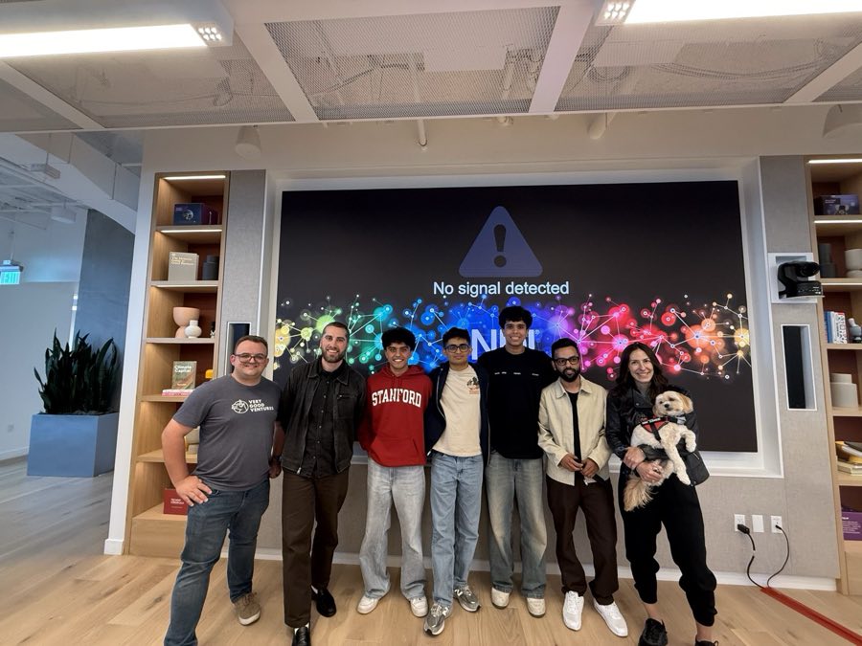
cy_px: 323
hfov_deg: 102.1
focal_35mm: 14
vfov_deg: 85.7
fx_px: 349
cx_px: 431
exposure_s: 1/120
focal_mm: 2.22
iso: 250
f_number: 2.2
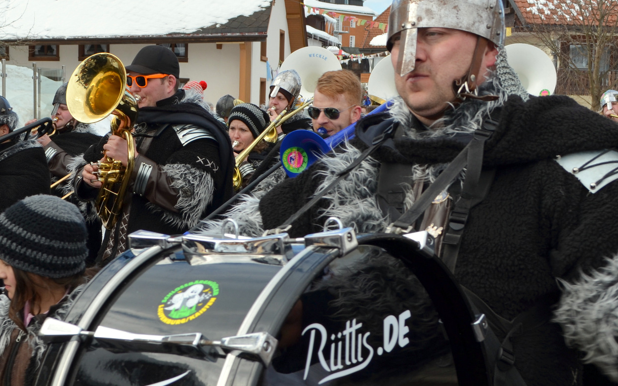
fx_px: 792
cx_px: 361
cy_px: 193
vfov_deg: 27.4
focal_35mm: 47
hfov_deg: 42.5
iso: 100
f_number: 8
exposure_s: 1/200
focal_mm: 24
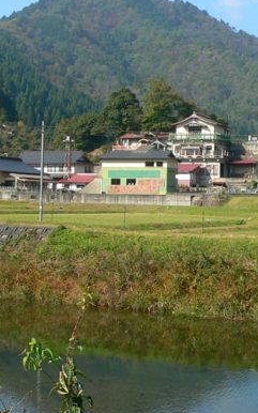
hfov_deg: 17.0
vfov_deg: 27.1
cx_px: 214
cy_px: 184
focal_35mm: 76
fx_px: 856
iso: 80
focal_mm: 6
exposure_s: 1/400
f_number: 4
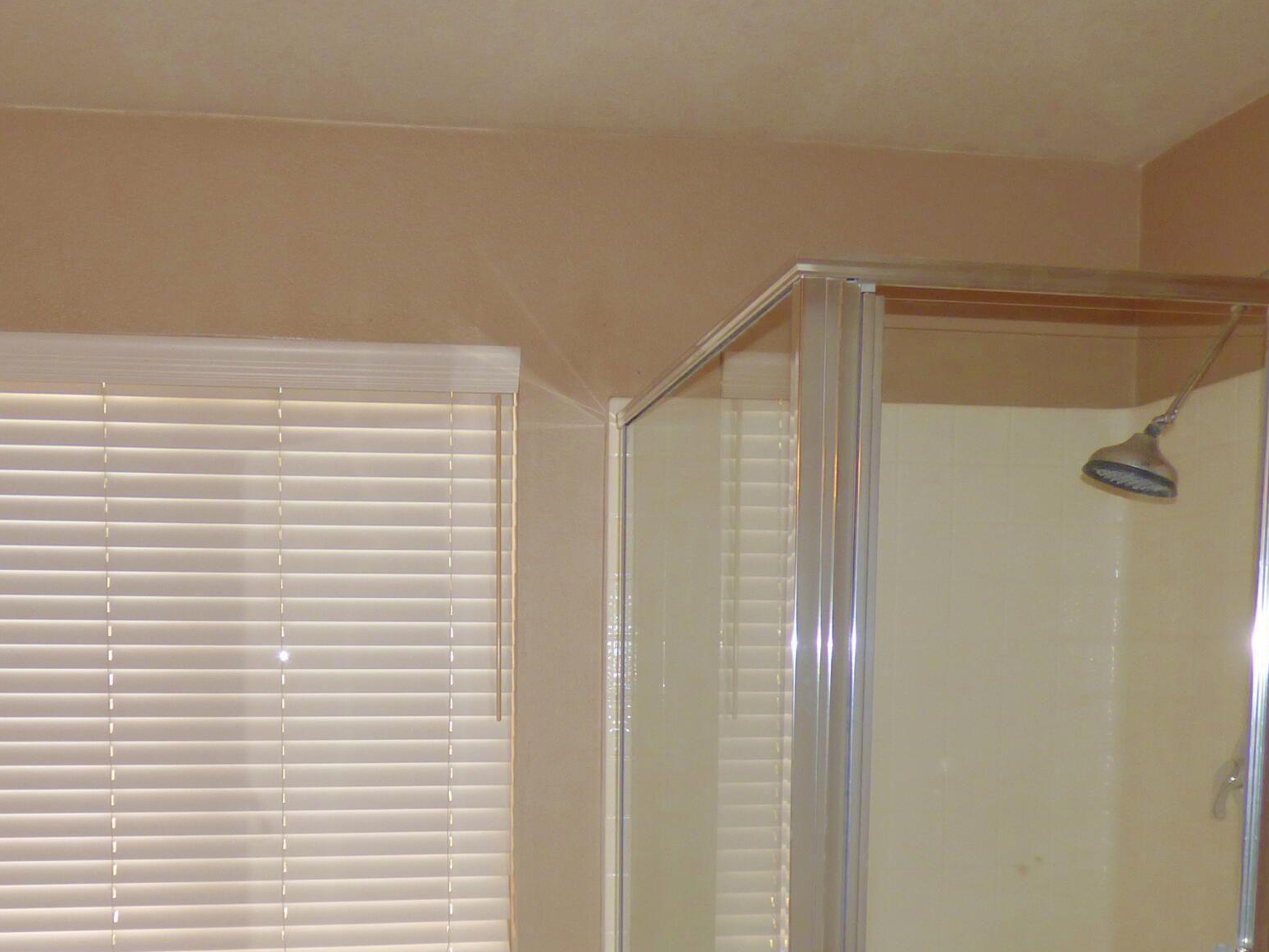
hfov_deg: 47.5
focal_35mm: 39
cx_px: 497
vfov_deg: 34.9
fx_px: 1430
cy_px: 838
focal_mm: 3.58
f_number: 2.8
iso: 100
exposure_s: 1/60
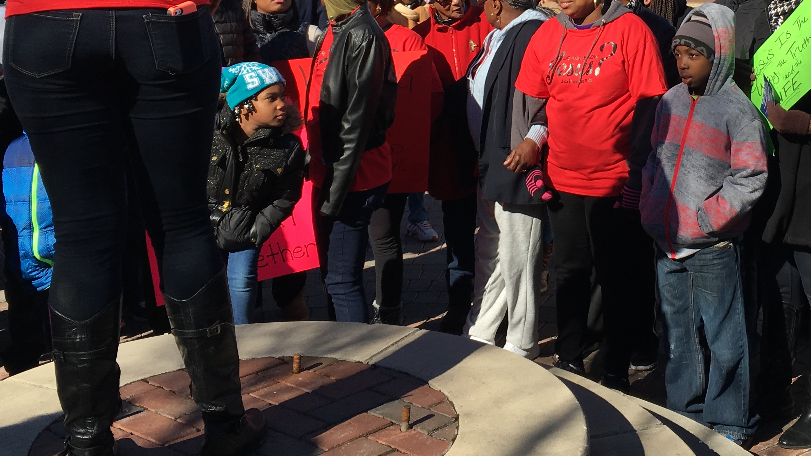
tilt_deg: -2.4
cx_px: 599
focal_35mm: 55
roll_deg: -0.7
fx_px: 1183
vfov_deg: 21.2
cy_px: 19
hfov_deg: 37.0
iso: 25
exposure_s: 1/1166
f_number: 2.2
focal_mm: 4.15
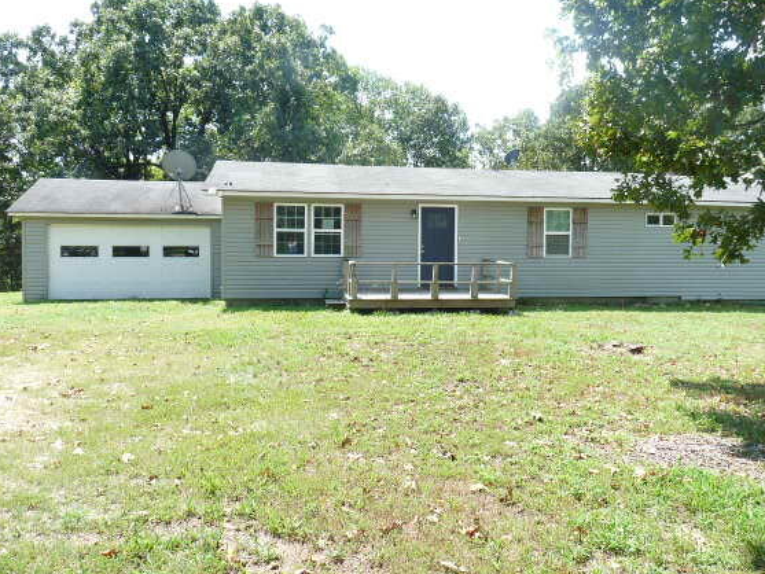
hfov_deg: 58.1
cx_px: 435
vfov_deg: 45.4
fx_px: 685
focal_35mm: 31
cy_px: 266
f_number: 4
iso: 100
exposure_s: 1/200
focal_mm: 4.8
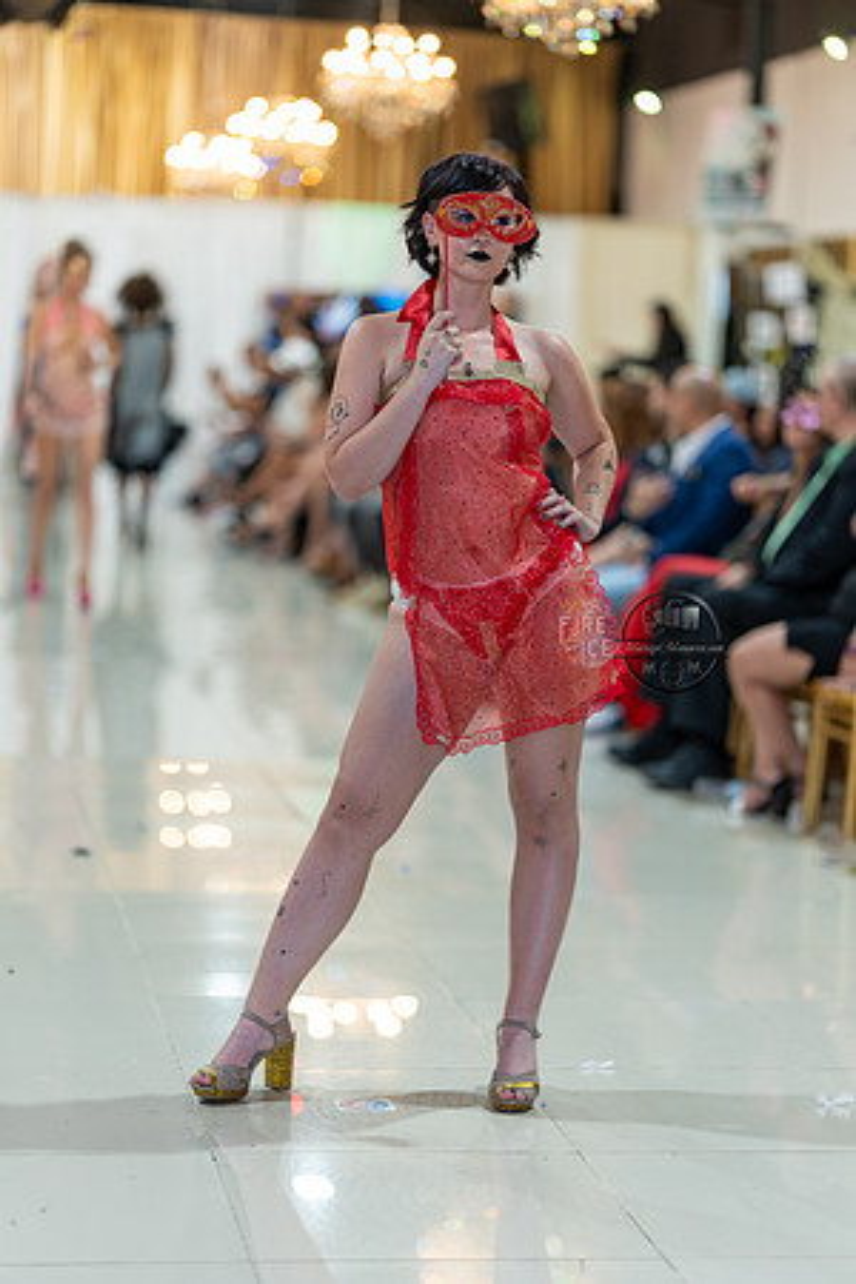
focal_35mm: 85
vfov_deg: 23.9
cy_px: 642
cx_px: 428
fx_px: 3031
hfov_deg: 16.1
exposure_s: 1/160
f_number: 1.4
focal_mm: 85
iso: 200
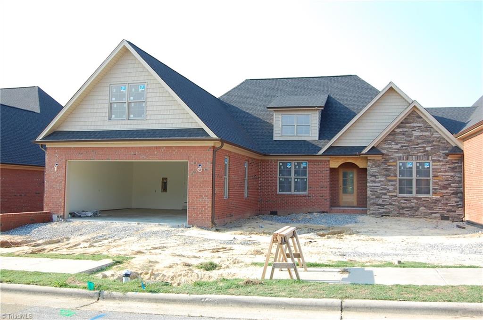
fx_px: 442
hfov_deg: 57.3
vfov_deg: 39.8
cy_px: 160
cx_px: 242
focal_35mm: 33
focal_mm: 22
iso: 200
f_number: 7.1
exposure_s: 1/200
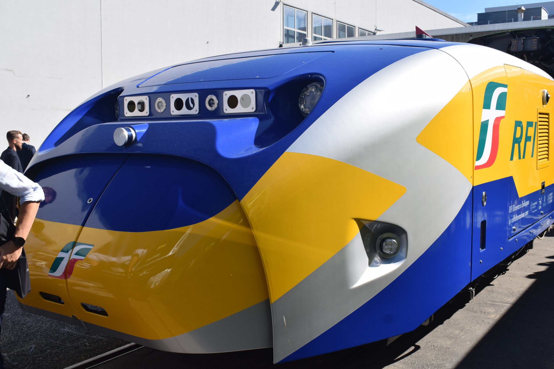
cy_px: 184
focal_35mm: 39
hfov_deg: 49.6
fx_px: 600
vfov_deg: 34.2
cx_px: 277
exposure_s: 1/400
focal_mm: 26
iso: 200
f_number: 10
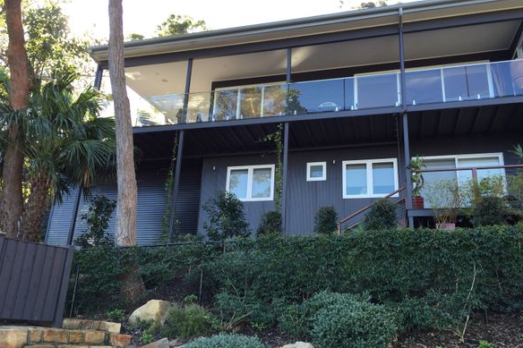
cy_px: 175
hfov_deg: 60.3
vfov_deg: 42.3
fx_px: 450
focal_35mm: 31
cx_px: 265
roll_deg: -3.9
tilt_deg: +19.5
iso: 32
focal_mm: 4.15
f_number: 2.2
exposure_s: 1/123
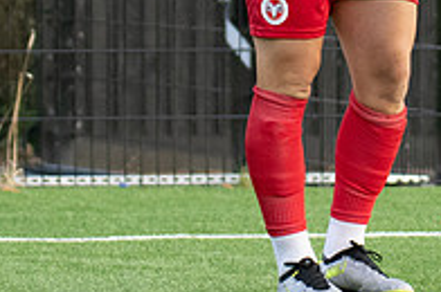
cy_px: -97
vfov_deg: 1.9
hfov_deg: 2.9
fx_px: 8683
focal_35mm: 710
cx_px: 323
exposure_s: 1/640
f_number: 2.8
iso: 1250
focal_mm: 120
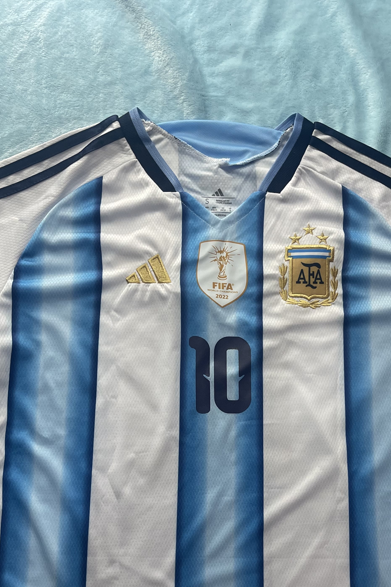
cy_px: 402
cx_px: 227
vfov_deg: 48.5
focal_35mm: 39
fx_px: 635
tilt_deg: -82.3
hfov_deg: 34.1
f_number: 1.6
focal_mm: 5.1
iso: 125
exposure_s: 1/100
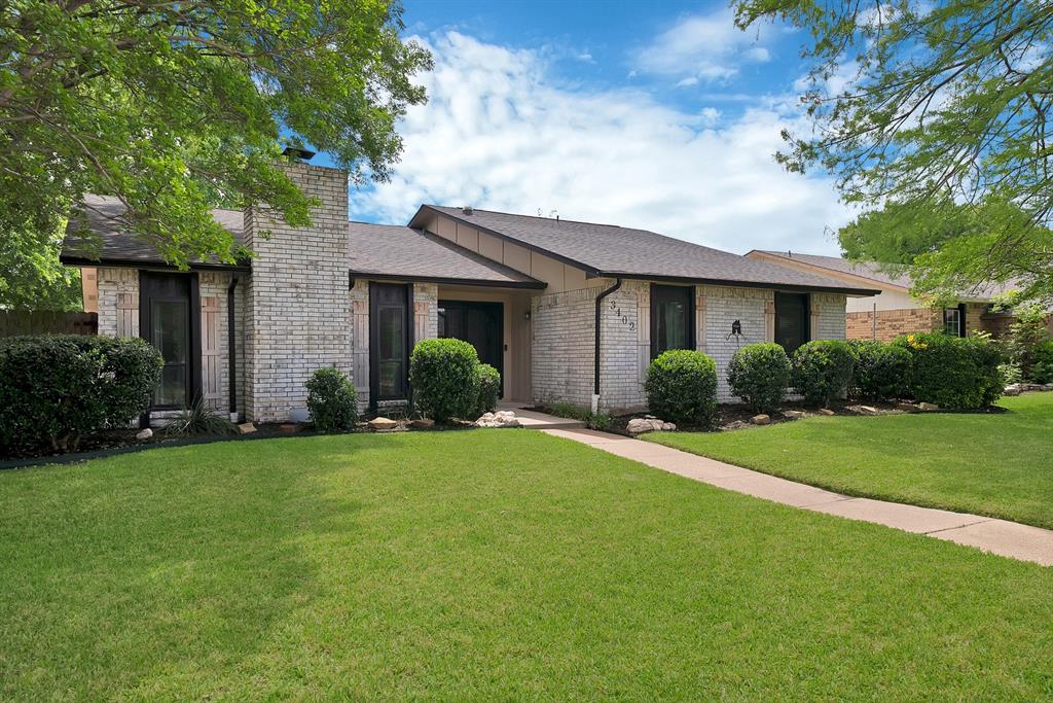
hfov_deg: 73.7
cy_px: 352
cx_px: 526
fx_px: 702
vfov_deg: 53.1
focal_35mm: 24
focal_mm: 24
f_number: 9
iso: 640
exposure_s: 1/500
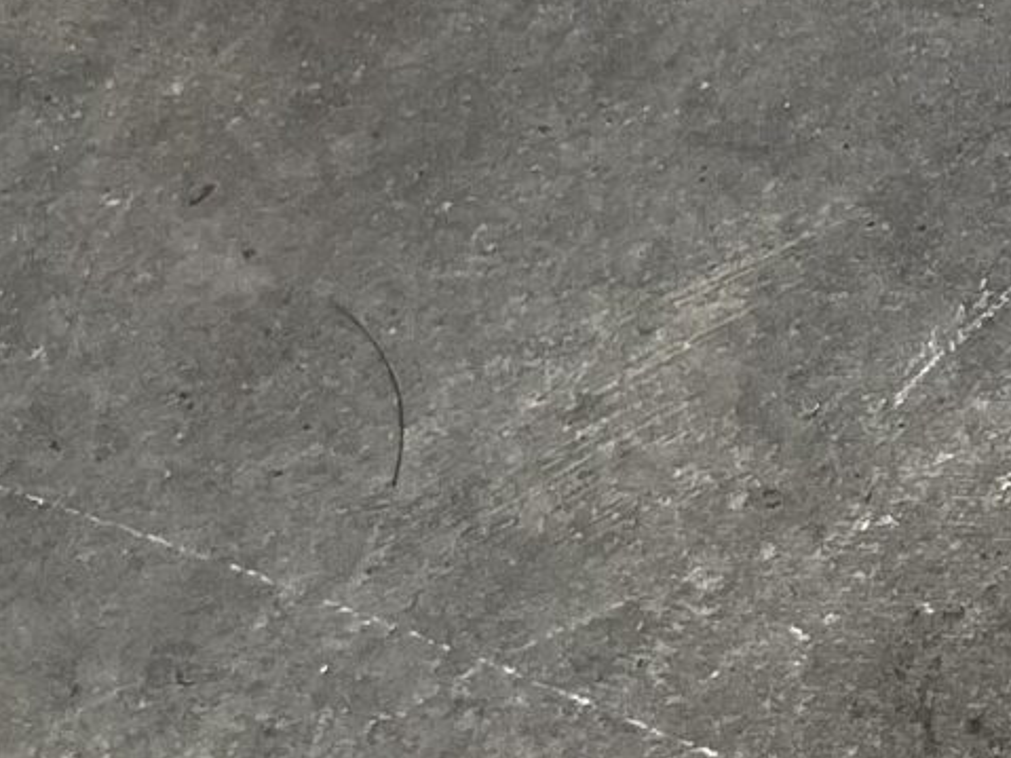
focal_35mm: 139
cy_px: -536
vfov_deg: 10.2
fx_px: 4059
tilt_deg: -50.8
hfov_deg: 11.3
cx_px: 2581
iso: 100
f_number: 1.6
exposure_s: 1/120
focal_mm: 5.1
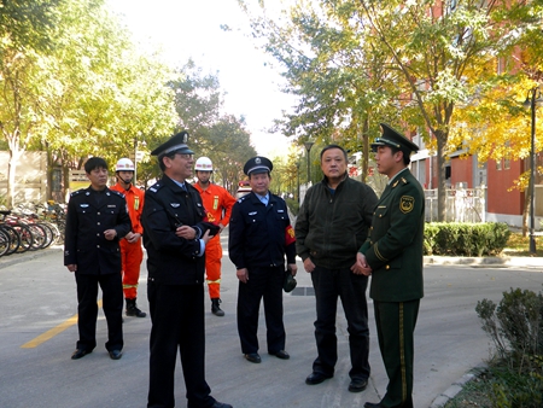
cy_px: 204
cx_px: 272
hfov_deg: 51.3
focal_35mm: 36
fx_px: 565
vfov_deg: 39.7
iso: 80
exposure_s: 1/81
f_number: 3.7
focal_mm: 6.4
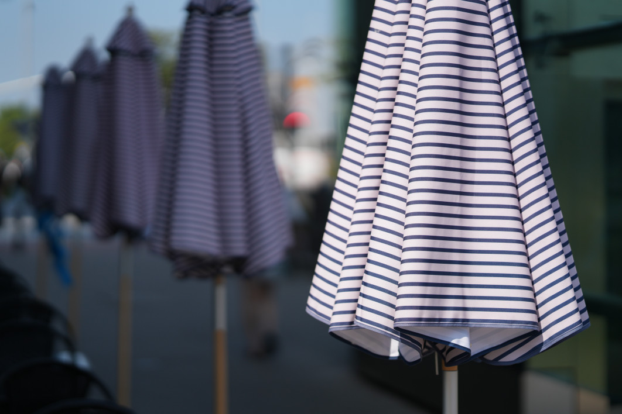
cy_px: 207
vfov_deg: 16.1
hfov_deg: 23.9
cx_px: 311
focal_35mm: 85
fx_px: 1468
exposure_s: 1/8000
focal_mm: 85
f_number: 1.4
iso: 100
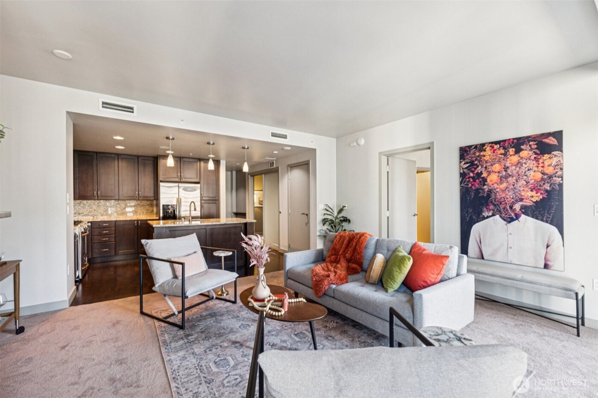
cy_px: 199
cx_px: 299
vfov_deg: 77.3
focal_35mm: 15
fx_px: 249
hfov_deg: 100.4
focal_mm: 10
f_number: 9
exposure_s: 1/2
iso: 200
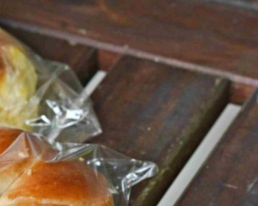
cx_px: -230
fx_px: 2305
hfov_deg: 6.3
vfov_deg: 5.1
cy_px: 9
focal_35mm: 302
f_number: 3.5
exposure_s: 1/200
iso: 200
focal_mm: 50
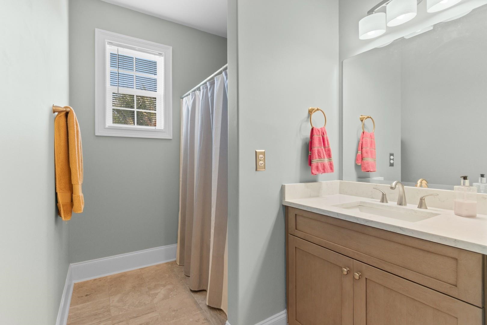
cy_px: 162
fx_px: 230
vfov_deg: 70.4
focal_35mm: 17
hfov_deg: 93.3
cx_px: 244
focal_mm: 11.5
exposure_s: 1
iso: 100
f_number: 4.8
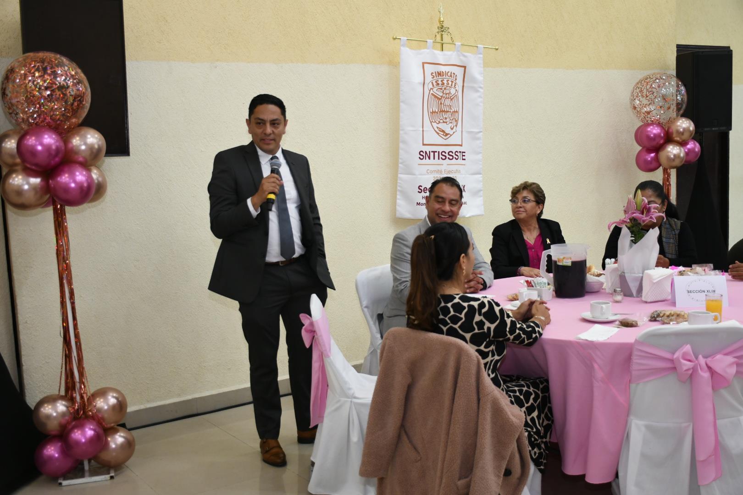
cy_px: 248
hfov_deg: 48.5
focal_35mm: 40
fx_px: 825
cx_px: 372
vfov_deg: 33.4
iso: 1000
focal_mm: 27
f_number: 4
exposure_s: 1/100
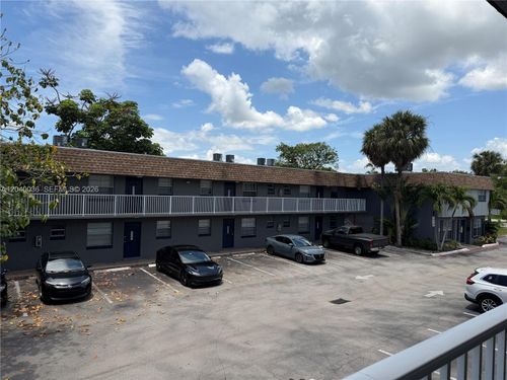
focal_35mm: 24
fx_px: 352
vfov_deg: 56.8
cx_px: 254
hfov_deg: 71.6
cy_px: 190
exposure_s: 1/4673
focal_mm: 6.76
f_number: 1.78
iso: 80
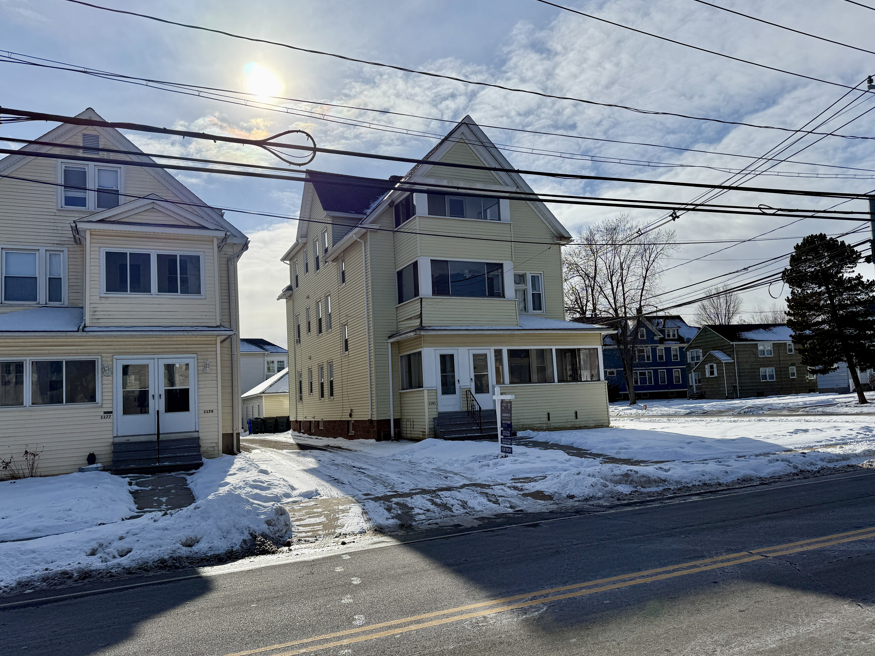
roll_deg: +3.4
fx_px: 683
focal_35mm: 27
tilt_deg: +5.5
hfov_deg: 65.3
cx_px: 462
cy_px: 347
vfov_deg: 51.3
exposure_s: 1/14286
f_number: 1.78
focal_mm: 6.76
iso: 64
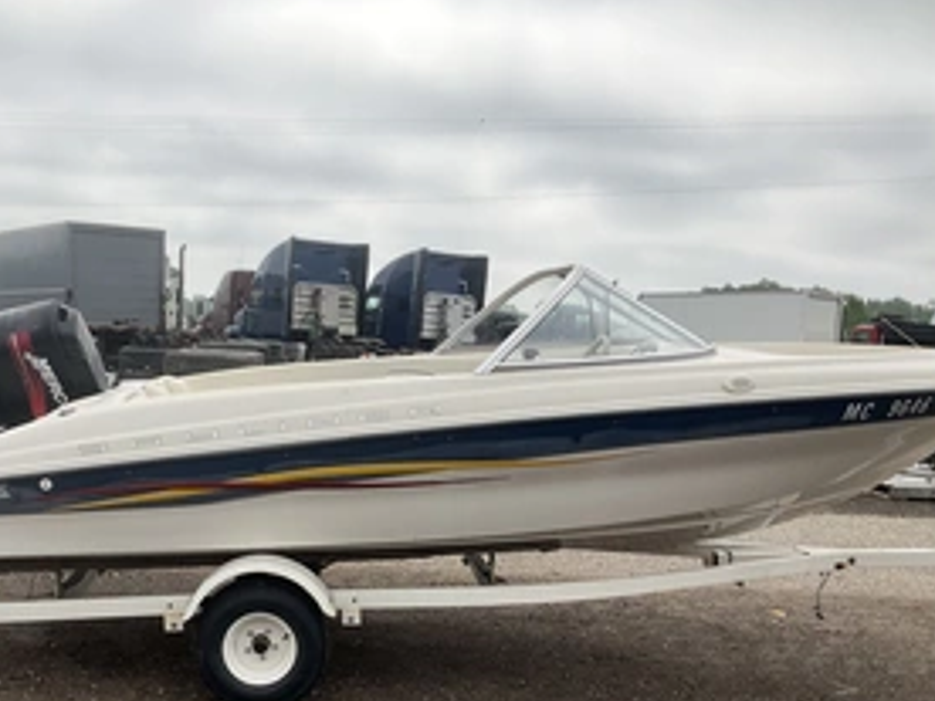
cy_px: 467
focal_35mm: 42
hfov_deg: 44.5
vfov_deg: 34.0
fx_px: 1134
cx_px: 362
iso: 25
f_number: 1.8
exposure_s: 1/2959
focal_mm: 3
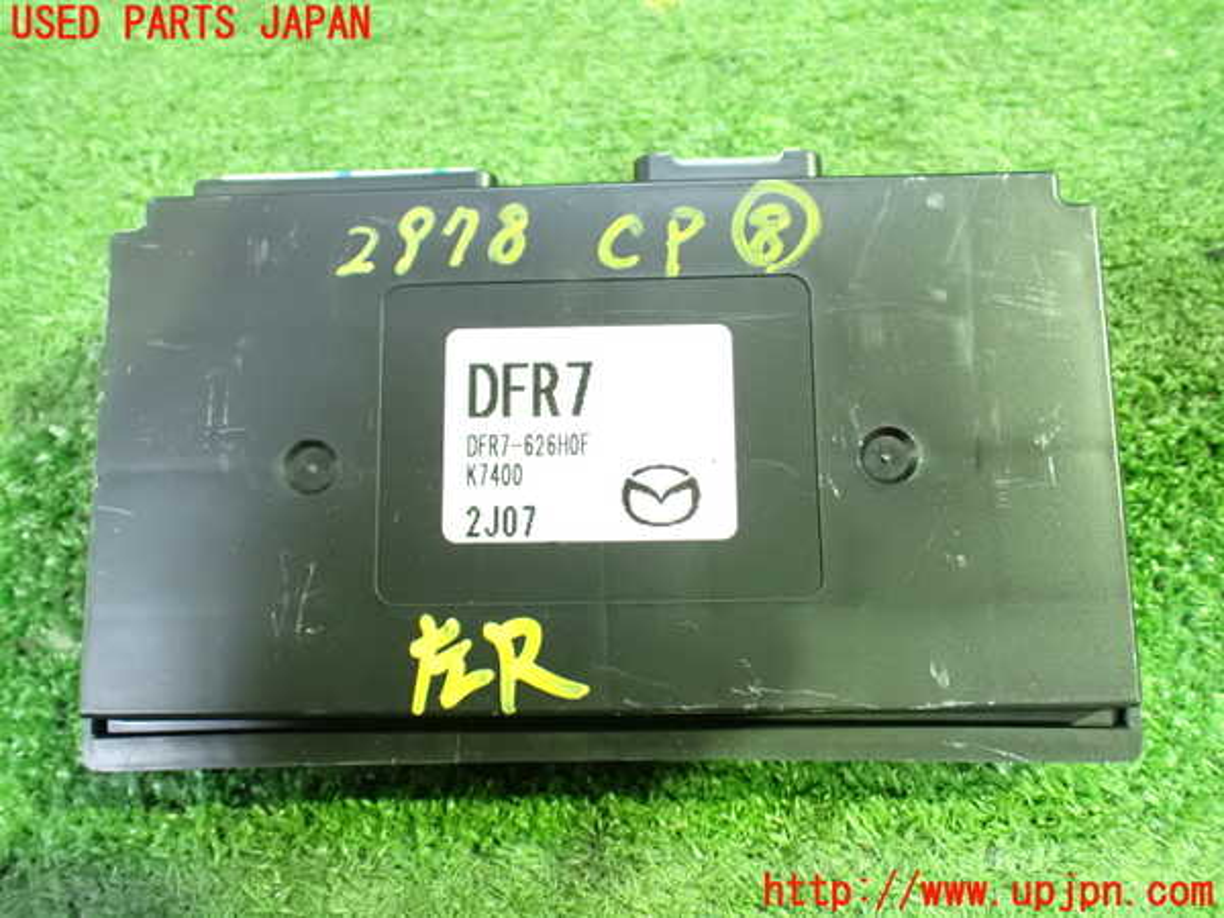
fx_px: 1061
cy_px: 459
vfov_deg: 46.8
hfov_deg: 60.0
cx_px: 612
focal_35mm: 30
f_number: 2.3
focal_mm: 5.4
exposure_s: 1/30
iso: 1600
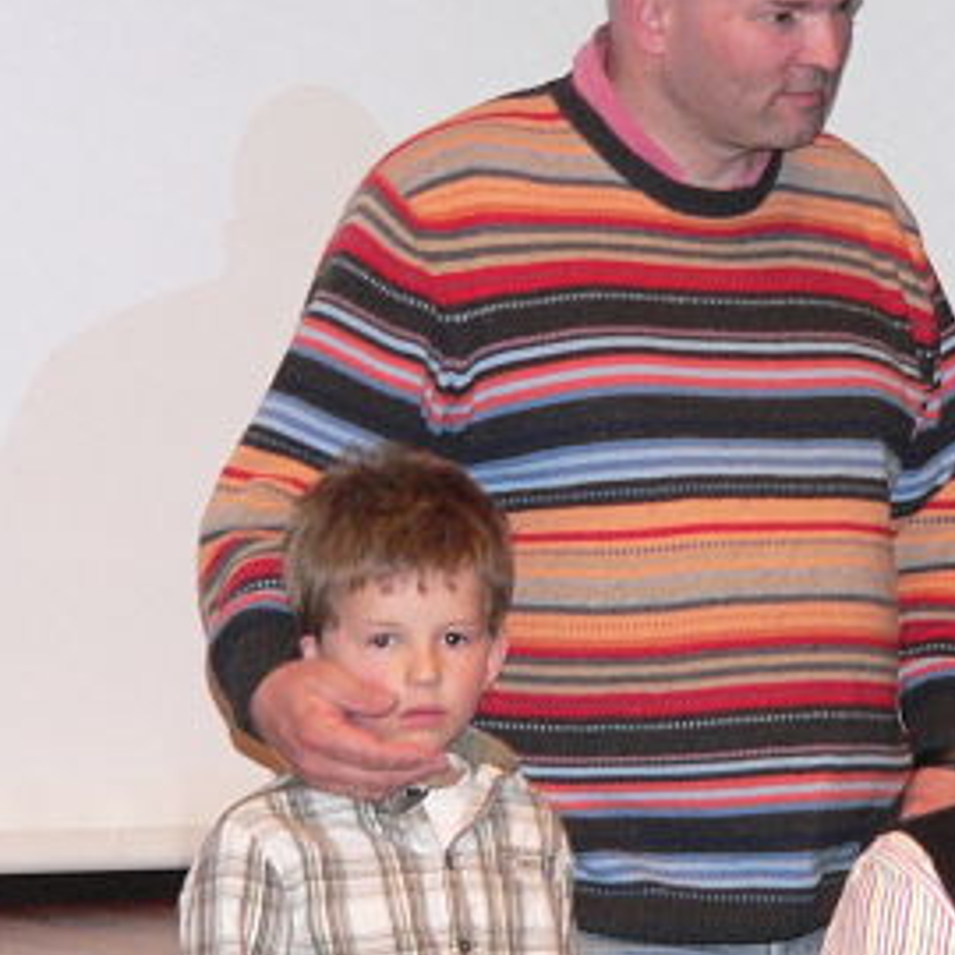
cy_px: 458
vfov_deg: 9.6
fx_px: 5712
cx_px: 849
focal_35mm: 183
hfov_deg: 9.5
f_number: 2.8
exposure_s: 1/60
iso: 300
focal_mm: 18.6
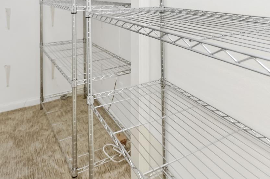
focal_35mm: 27
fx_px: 202
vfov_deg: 44.5
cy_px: 27
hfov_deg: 67.1
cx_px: 155
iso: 100
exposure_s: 1/20
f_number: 3.5
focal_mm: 10
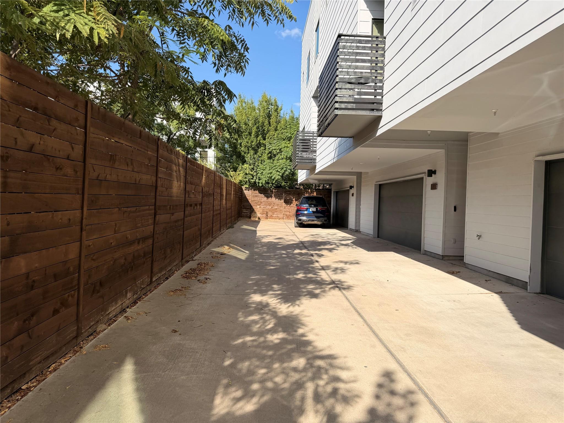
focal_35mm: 24
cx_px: 282
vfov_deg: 56.8
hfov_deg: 71.6
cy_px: 212
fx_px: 391
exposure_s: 1/3145
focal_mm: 6.76
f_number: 1.78
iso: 80
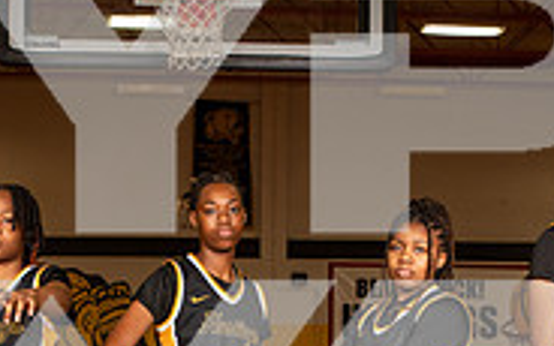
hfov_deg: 20.2
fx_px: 1555
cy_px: 441
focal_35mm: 103
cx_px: 262
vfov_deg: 12.3
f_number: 7.1
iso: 640
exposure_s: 1/400
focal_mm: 32
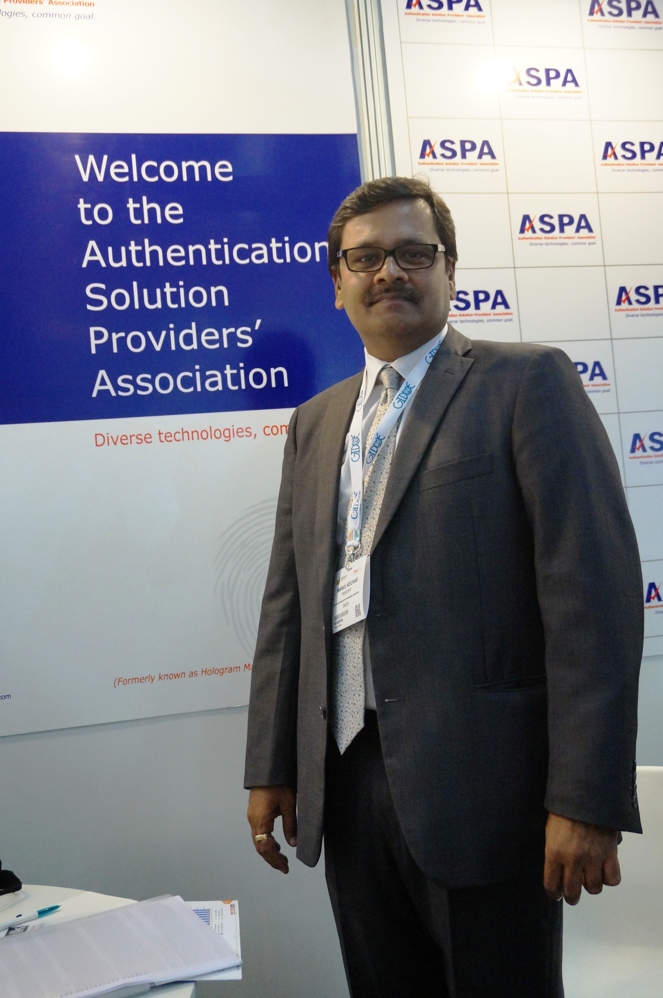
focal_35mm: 36
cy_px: 499
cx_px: 332
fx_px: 997
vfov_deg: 53.2
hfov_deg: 36.8
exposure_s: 1/160
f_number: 4.5
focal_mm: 24
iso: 1600
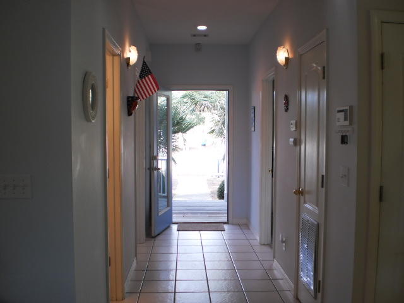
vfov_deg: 39.7
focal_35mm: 36
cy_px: 152
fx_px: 420
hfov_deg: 51.4
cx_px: 202
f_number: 3.1
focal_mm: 6.3
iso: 100
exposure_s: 1/30
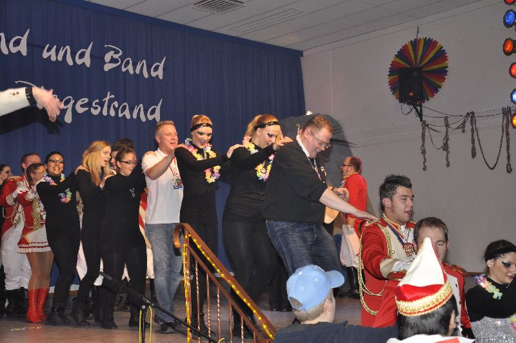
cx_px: 258
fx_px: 751
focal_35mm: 52
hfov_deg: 37.9
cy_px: 172
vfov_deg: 25.7
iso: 400
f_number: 5
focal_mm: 35
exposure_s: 1/60
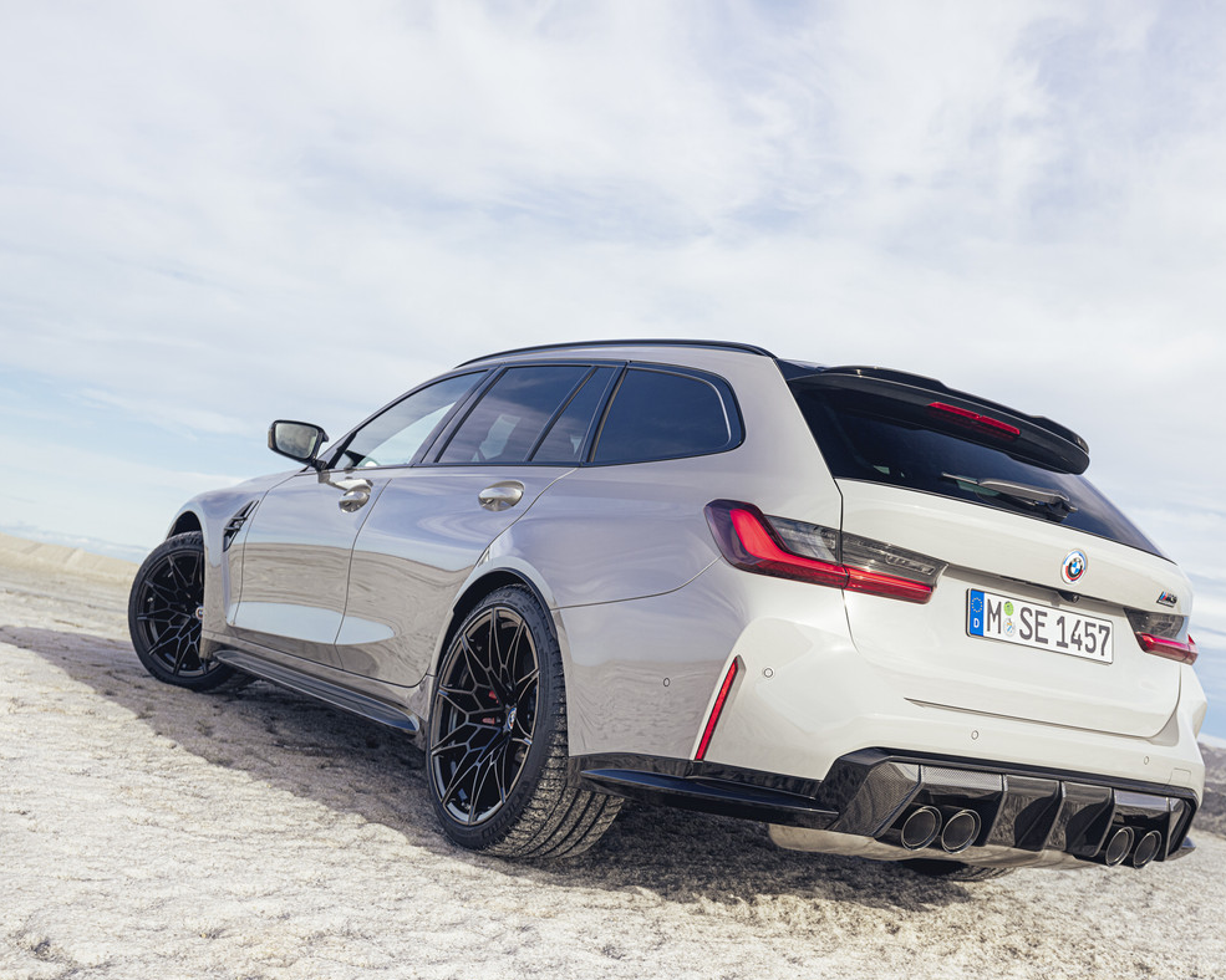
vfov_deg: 37.3
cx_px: 695
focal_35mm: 40
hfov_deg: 45.7
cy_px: 488
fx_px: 1451
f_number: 5
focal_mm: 35
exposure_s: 1/320
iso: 250
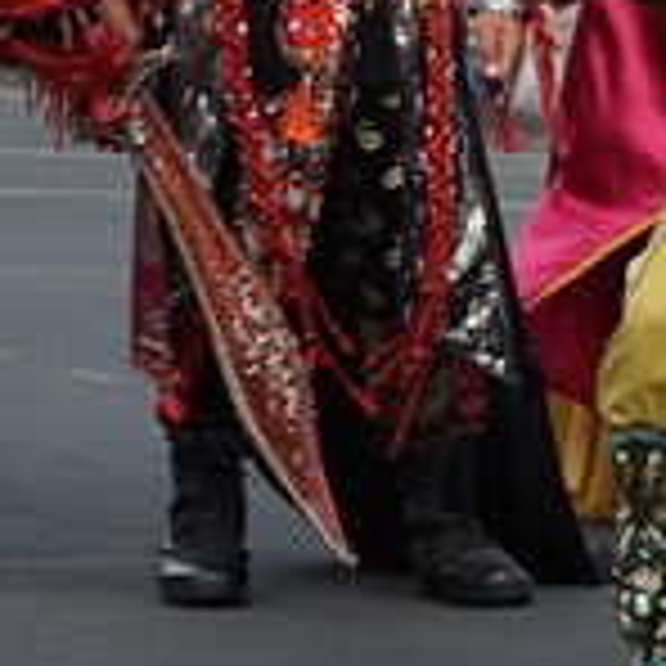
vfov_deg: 3.9
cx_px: 1260
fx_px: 9708
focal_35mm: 446
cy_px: -198
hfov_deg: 3.9
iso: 100
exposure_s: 1/400
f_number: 4.5
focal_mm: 65
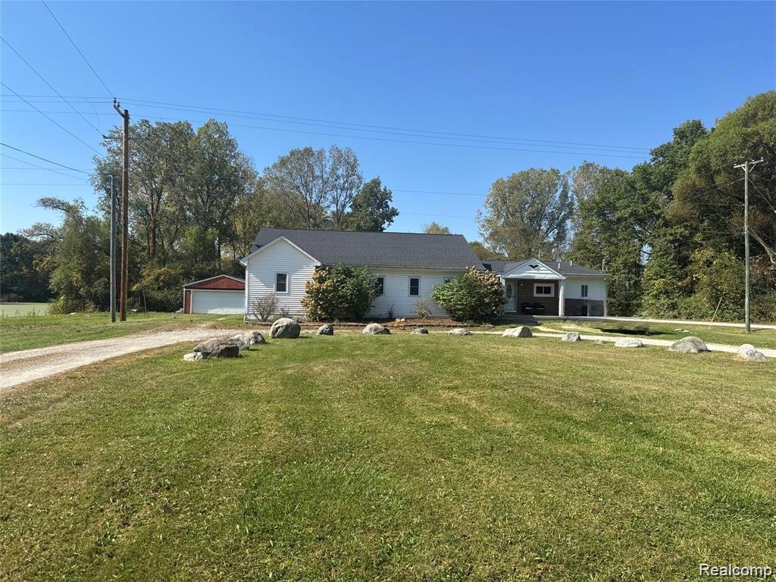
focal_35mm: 24
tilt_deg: -0.3
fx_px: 538
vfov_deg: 56.8
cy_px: 291
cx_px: 388
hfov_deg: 71.6
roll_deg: -1.3
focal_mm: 6.76
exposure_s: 1/3802
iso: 80
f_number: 1.78
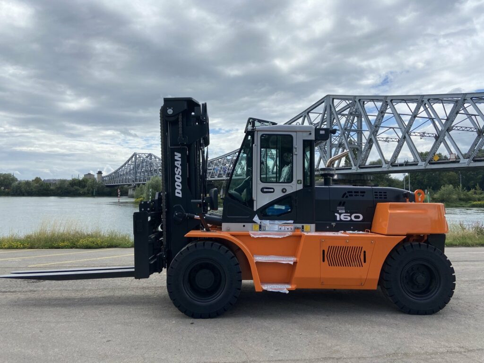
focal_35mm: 26
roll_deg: -1.6
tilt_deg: +2.8
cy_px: 182
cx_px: 242
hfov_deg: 67.3
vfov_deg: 53.1
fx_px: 364
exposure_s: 1/4115
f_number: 1.8
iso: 32
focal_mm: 4.25
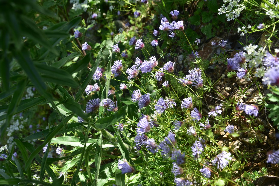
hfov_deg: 39.6
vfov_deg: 27.0
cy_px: 93
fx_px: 388
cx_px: 140
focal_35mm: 50
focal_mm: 50
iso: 160
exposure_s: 1/125
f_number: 8
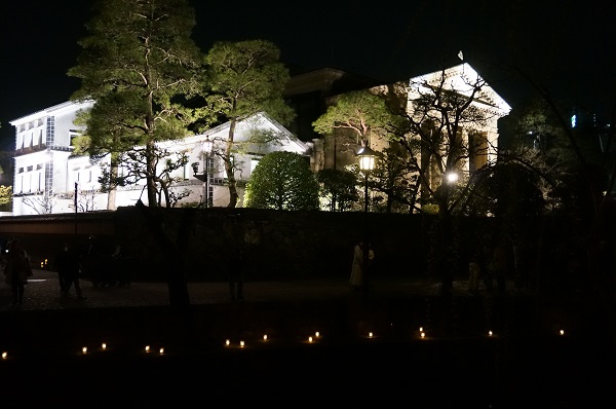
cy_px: 204
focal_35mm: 36
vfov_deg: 36.8
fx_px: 615
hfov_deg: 53.2
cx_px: 308
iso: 6400
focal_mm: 24
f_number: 4.5
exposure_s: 1/40
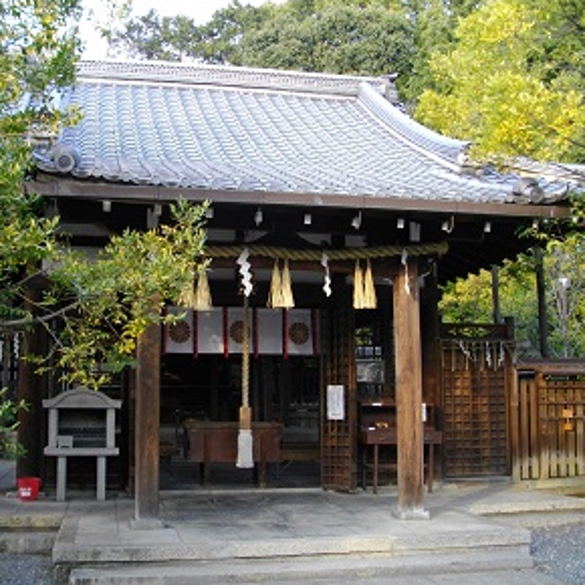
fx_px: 727
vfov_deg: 43.9
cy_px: 292
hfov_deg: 43.8
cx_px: 253
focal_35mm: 38
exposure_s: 1/125
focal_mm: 5.7
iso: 161
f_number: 2.9
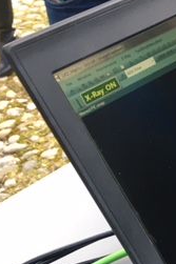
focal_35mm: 77
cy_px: 177
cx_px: 324
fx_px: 565
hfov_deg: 15.2
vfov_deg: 26.2
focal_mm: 4.15
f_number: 2.2
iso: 32
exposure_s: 1/33
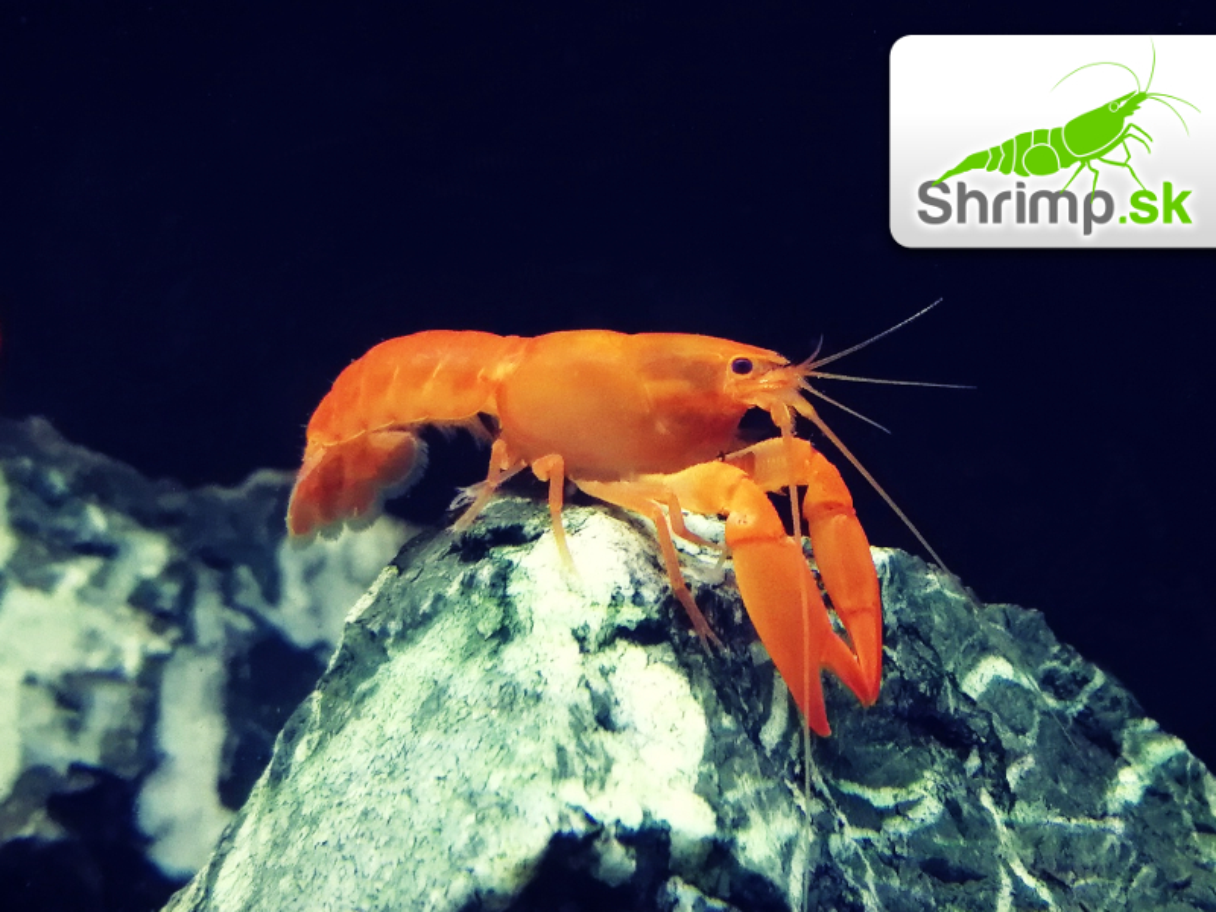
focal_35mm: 36
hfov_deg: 51.4
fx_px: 1265
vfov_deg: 39.7
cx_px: 608
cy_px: 456
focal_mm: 6
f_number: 3.2
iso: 80
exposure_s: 1/40
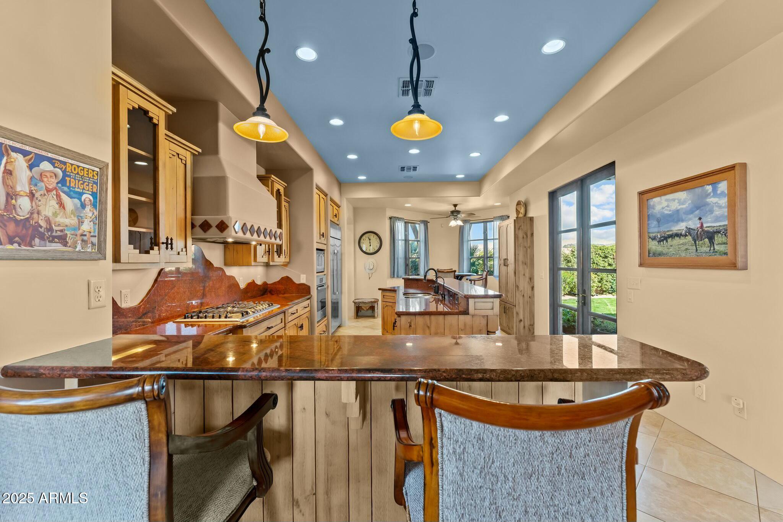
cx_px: 392
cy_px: 261
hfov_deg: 100.8
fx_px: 324
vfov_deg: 77.7
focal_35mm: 15
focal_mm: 14.9
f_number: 8
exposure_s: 1/4
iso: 400
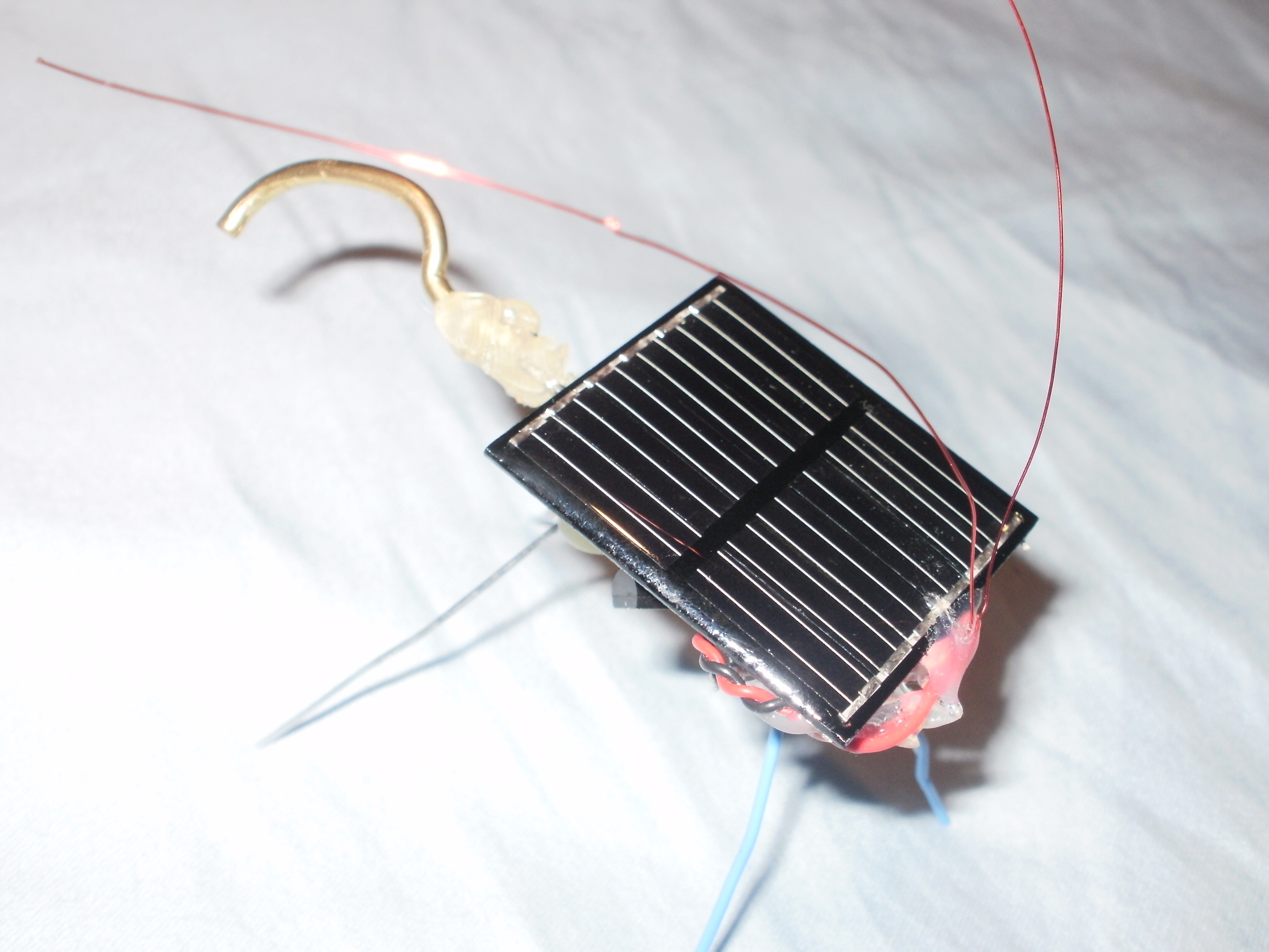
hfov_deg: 42.9
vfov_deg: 32.9
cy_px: 476
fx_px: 1613
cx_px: 634
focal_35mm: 44
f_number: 4
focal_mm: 7.7
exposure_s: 1/30
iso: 125
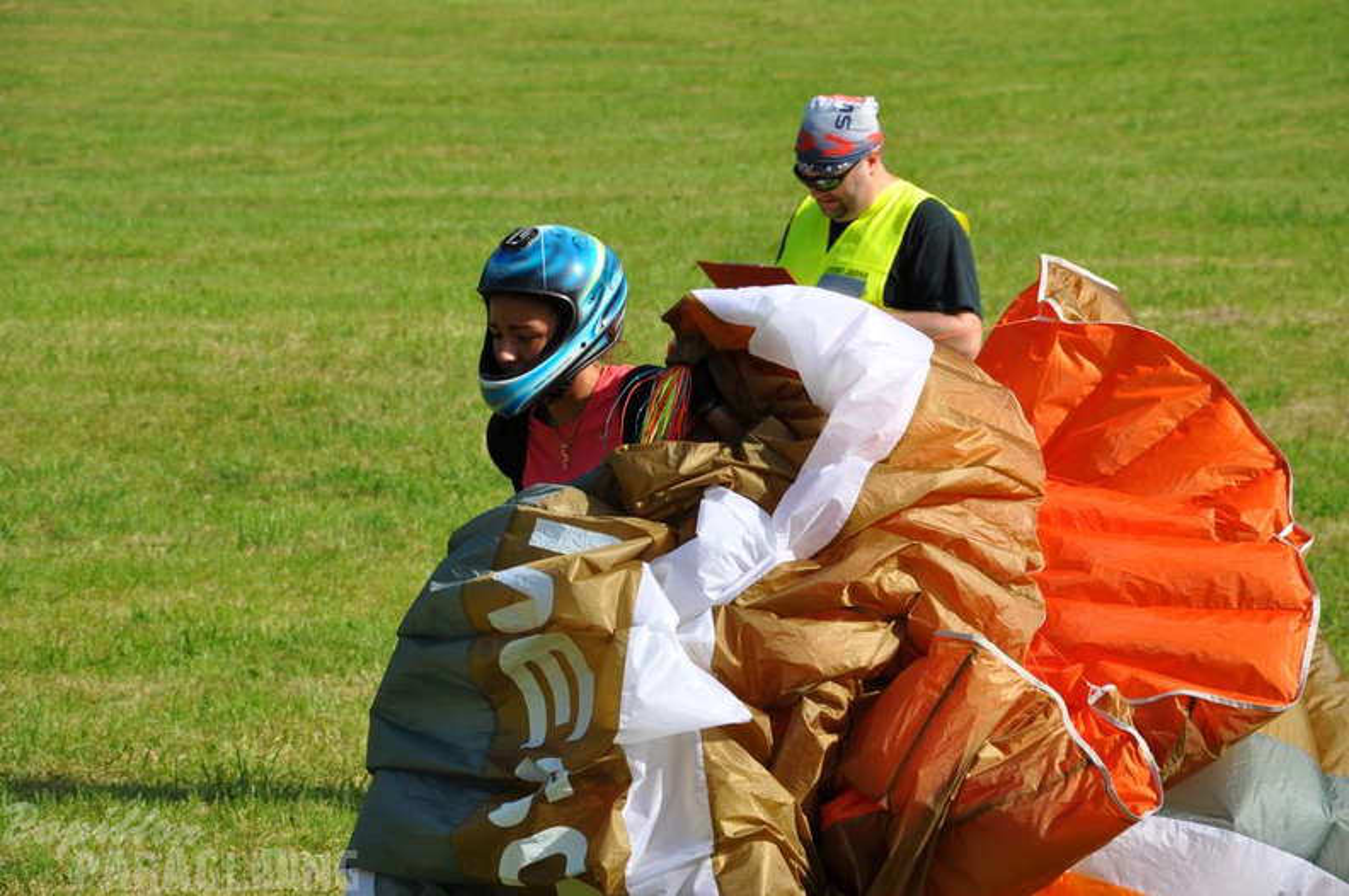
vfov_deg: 8.7
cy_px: 448
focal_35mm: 158
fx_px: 5895
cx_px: 674
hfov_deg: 13.1
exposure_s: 1/320
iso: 200
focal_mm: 105
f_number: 9
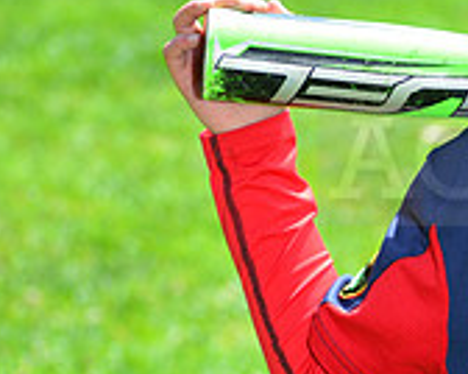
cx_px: 786
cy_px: 144
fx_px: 6060
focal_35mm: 438
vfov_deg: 3.5
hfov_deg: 4.4
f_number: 8
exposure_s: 1/200
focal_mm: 135
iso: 200
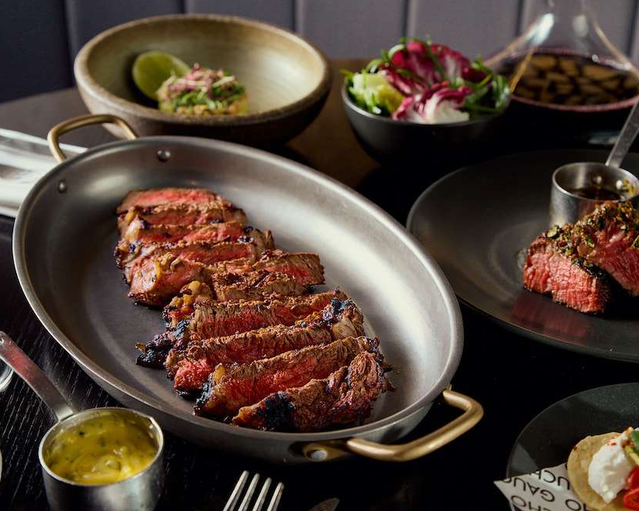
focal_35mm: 66
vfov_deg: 23.1
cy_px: 257
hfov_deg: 28.7
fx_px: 1248
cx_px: 298
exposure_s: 1/125
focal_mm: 58
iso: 320
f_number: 5.6
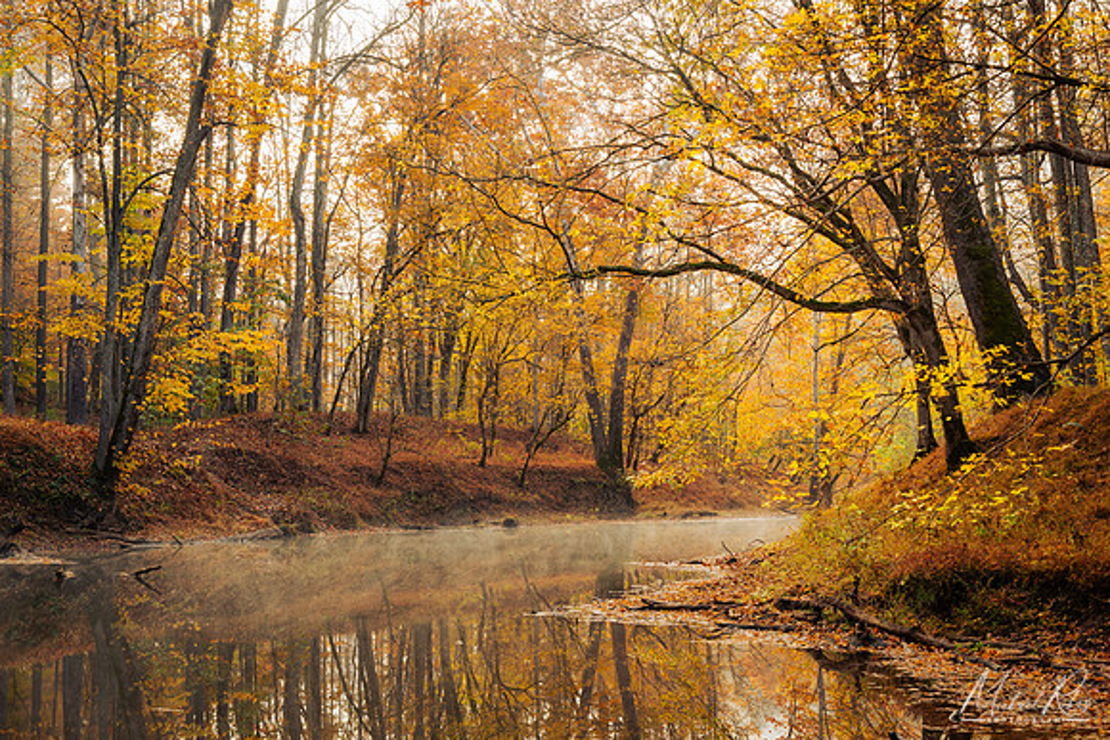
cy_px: 369
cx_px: 531
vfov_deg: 24.8
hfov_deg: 36.5
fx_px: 1683
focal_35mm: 55
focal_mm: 50
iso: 64
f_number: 11
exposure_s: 1/4
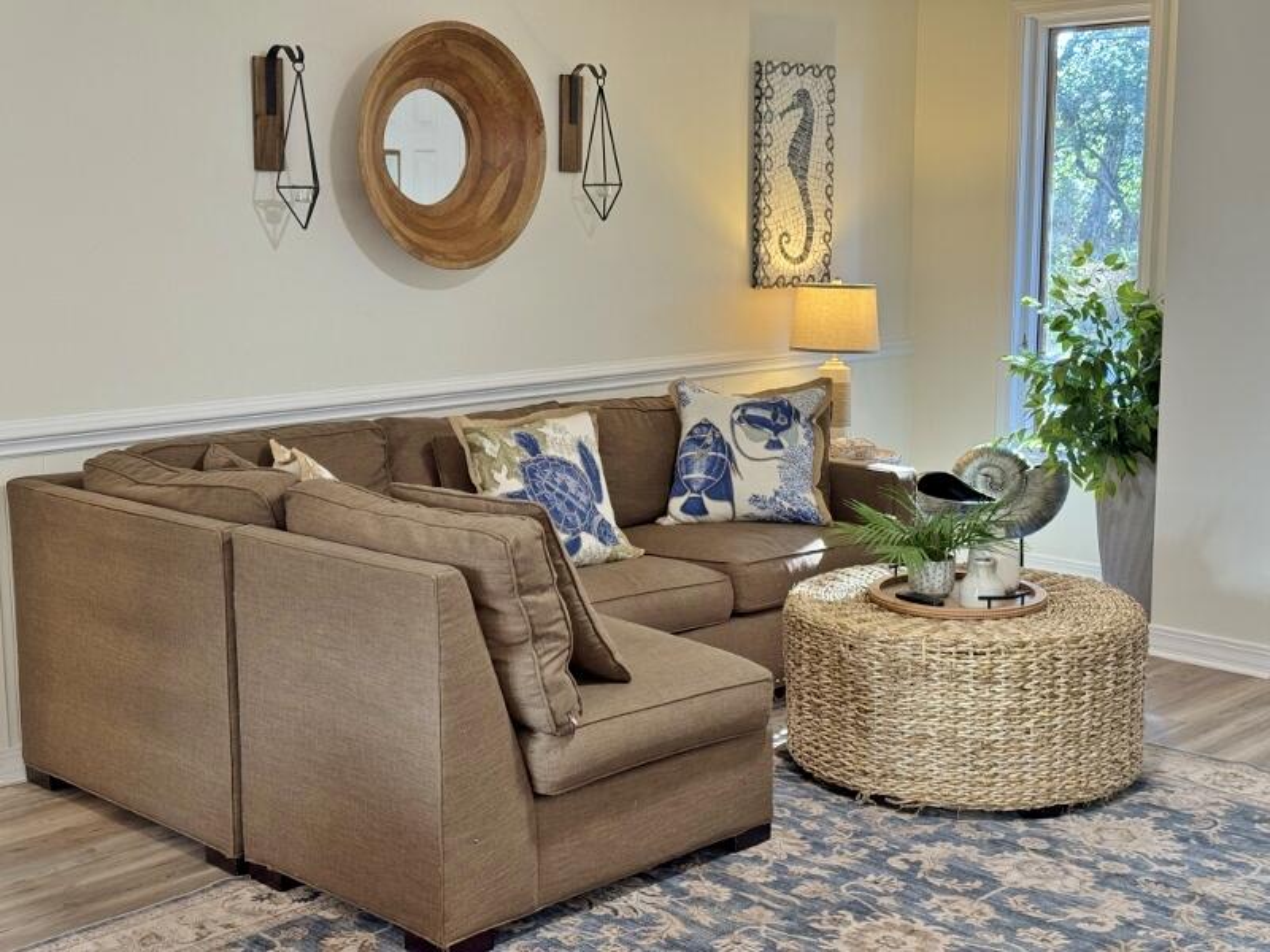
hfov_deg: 39.7
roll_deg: -0.1
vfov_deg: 30.3
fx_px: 1761
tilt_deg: -9.6
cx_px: 635
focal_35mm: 48
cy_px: 476
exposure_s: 1/60
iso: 160
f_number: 1.78
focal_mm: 6.76
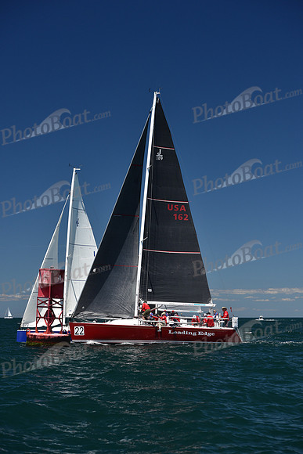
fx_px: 883
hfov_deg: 19.5
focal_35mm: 70
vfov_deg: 28.8
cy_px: 227
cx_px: 152
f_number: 5.6
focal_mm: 70
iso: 250
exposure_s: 1/800
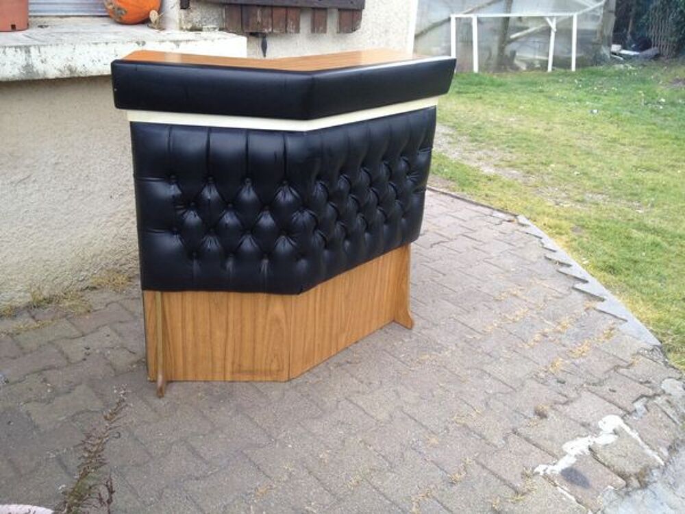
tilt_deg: -25.1
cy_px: 257
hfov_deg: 52.6
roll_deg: -4.3
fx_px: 693
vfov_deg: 40.7
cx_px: 342
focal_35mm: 35
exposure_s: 1/120
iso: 80
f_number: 2.4
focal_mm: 4.28
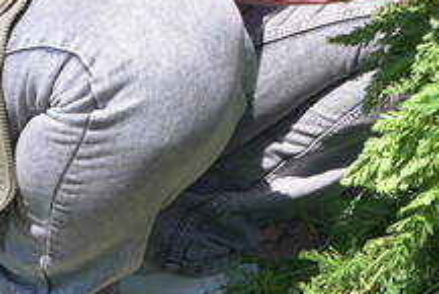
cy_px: -208
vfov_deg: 8.8
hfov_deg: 13.1
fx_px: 1830
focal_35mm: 150
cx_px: 615
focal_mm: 37
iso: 100
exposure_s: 1/200
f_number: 7.1
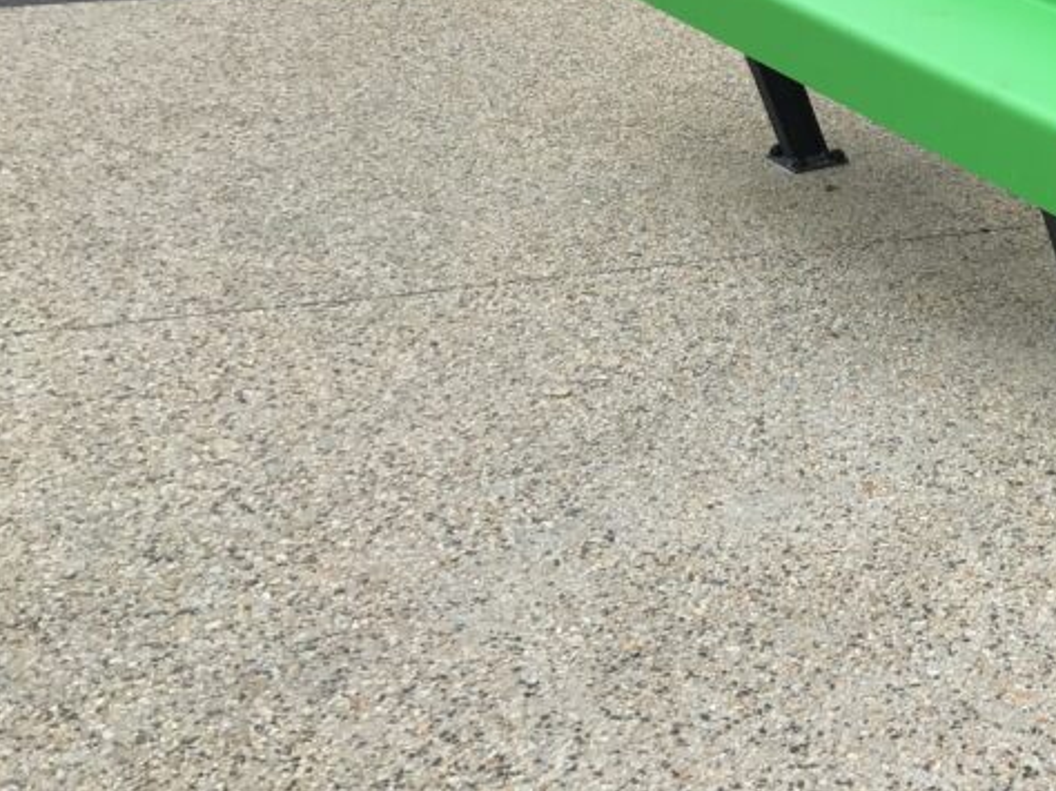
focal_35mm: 67
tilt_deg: -14.4
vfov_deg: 21.1
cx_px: 1047
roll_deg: -1.9
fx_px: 2043
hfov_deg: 27.4
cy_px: -27
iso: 25
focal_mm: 3.3
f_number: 2.4
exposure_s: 1/578
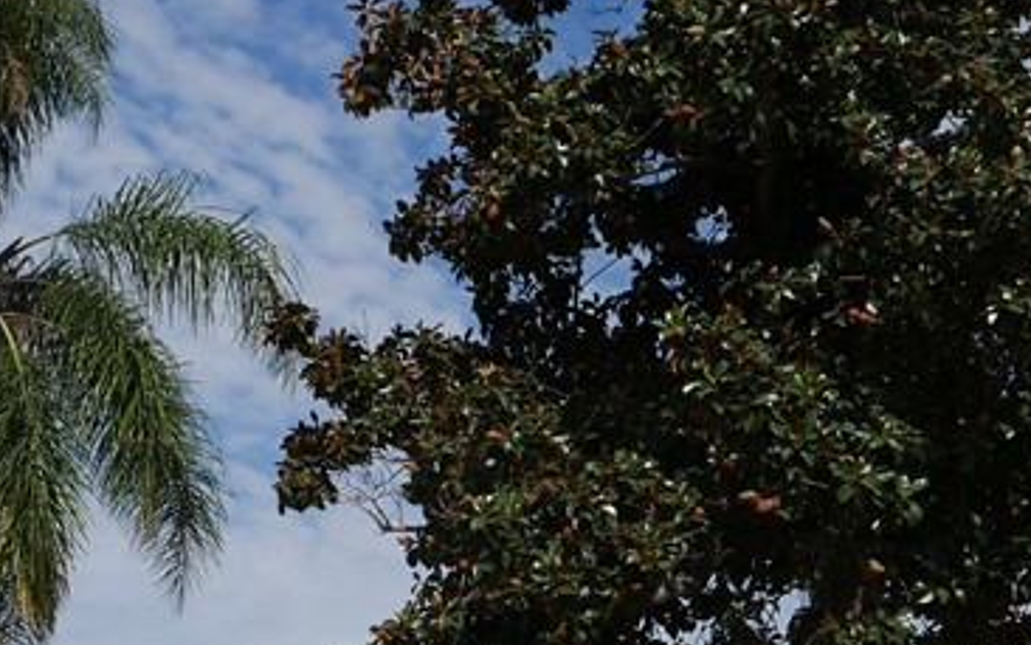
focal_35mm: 89
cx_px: 297
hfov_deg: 23.1
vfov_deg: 14.6
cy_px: 552
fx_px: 2501
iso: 200
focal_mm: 15
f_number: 8
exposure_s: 1/800
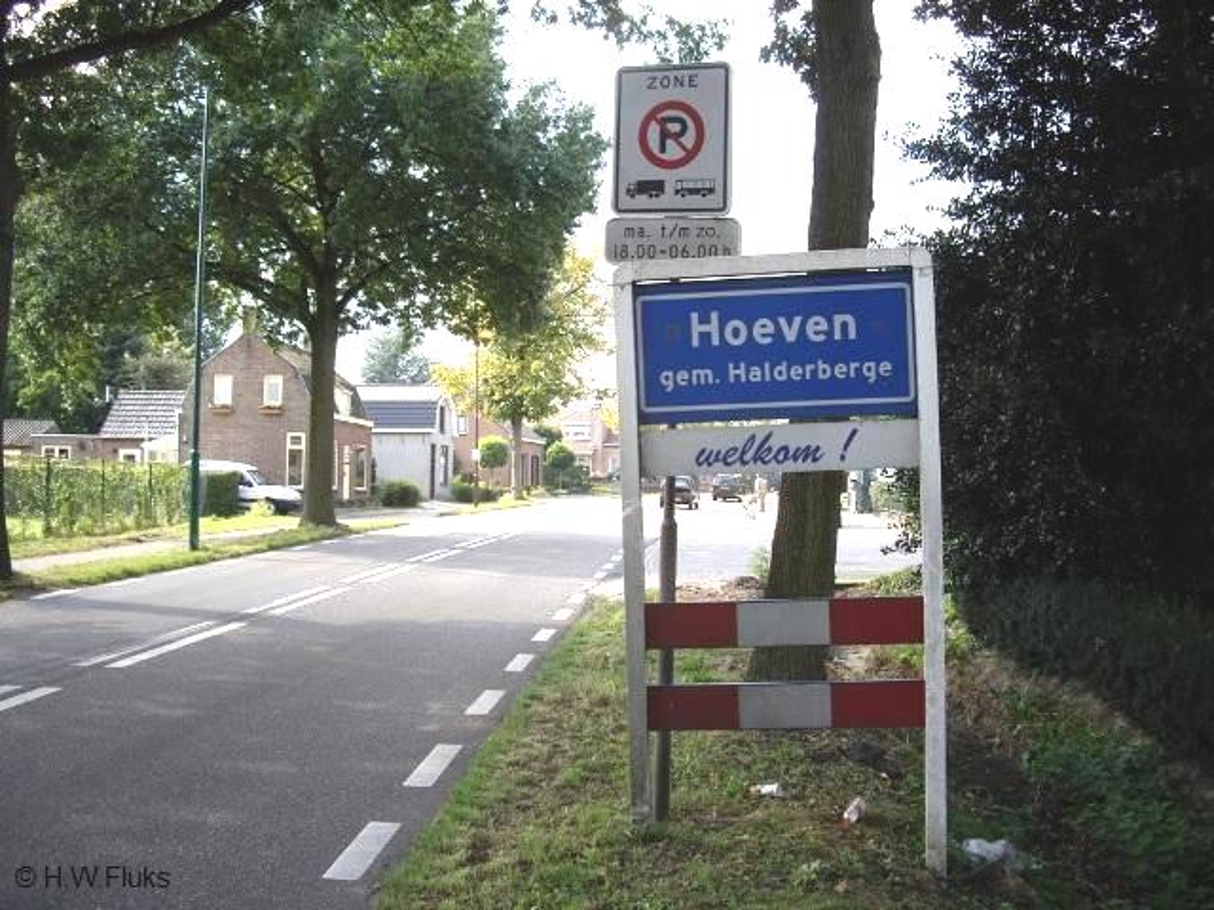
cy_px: 455
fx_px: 1333
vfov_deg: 37.7
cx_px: 607
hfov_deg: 49.0
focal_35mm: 38
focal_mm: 7.9
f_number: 2.8
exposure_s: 1/200
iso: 64
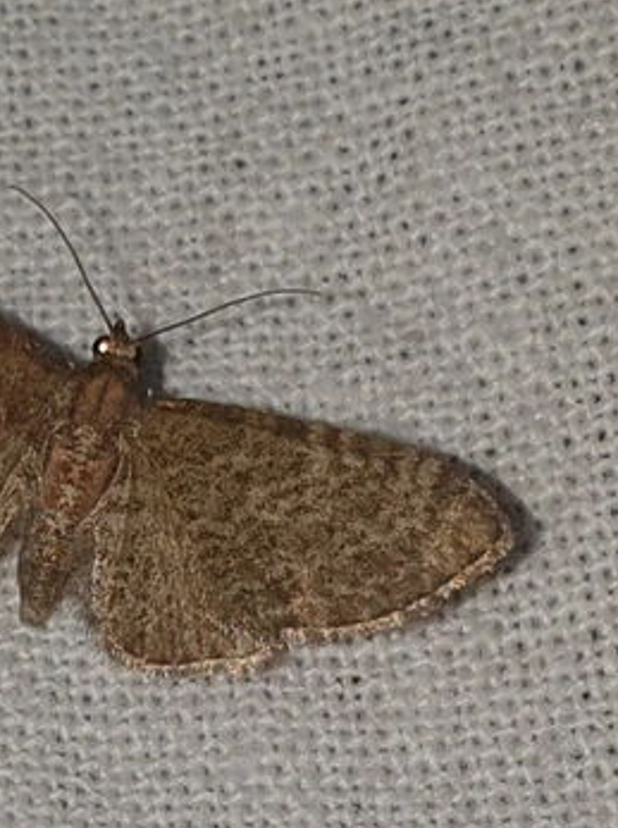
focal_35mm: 48
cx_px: 128
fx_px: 1146
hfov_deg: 29.5
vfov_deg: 39.6
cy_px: 477
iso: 50
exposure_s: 1/1287
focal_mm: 4.3
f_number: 2.4
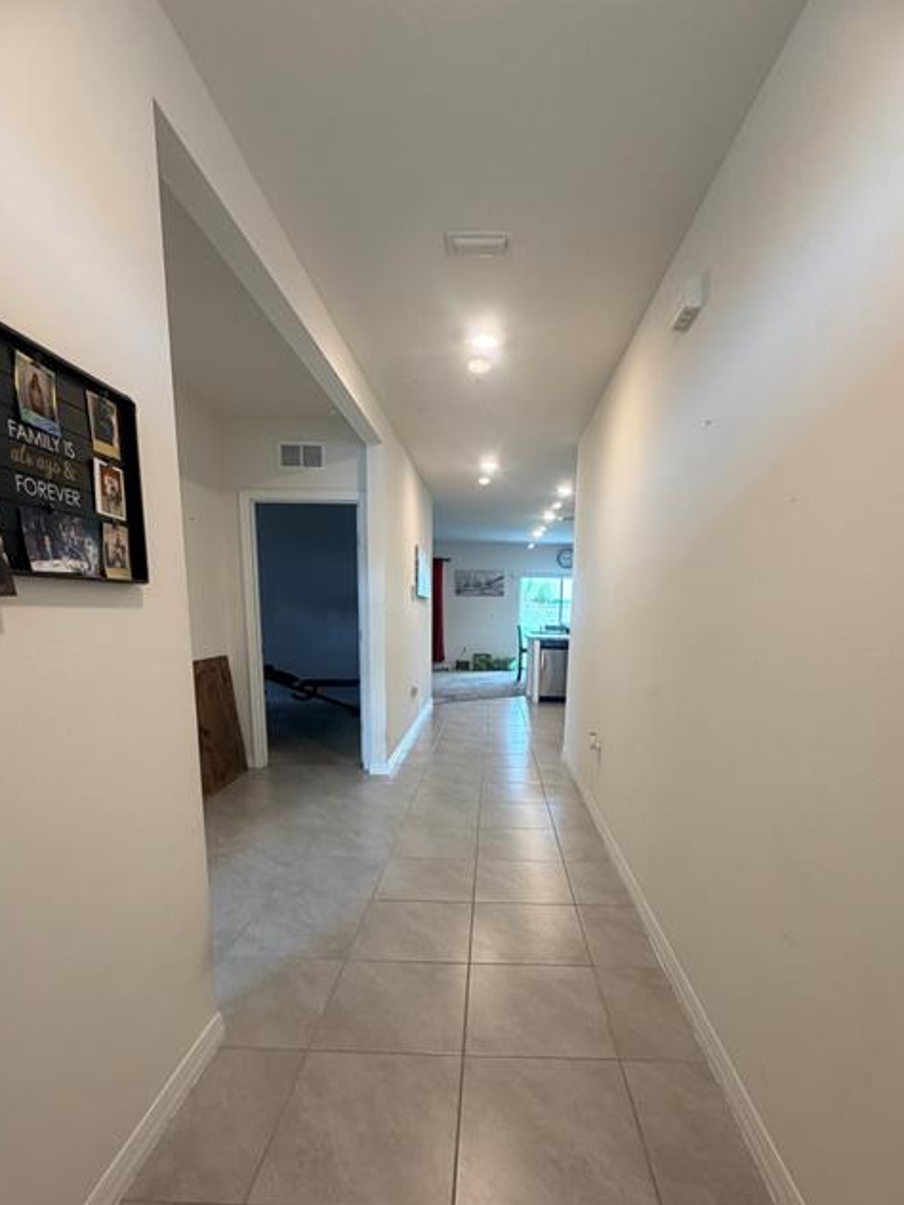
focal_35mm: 17
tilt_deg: -11.1
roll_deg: -0.5
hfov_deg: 74.7
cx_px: 479
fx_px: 592
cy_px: 721
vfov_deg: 89.9
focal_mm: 2.22
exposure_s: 1/60
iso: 250
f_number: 2.2
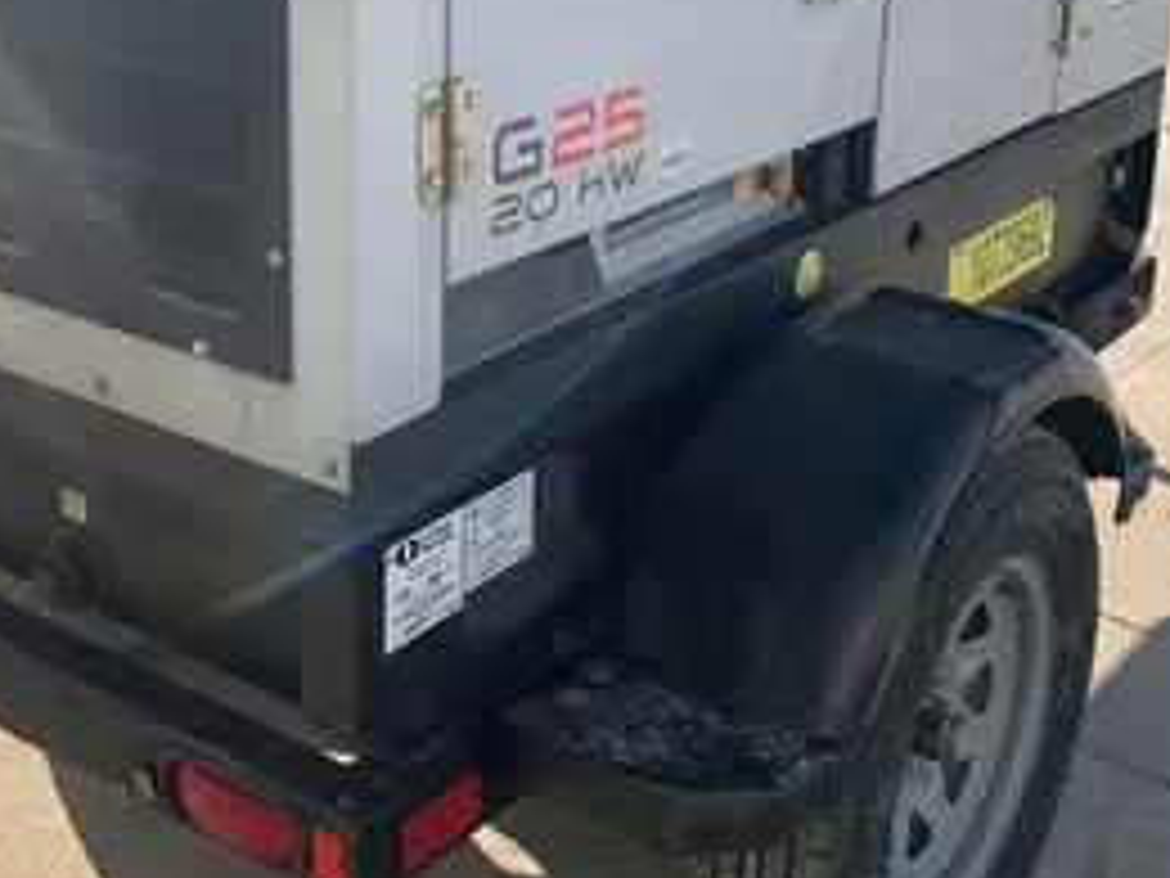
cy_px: 178
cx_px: 459
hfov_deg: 34.8
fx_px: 1859
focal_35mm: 55
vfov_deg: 26.1
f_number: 1.8
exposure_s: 1/1490
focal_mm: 4.25
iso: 25
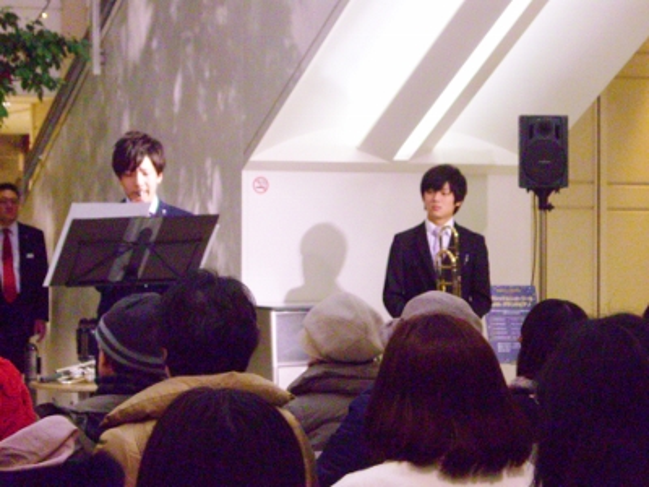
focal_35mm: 114
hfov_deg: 17.3
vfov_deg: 13.0
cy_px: 244
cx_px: 324
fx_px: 2137
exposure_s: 1/125
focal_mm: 23.7
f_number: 5.4
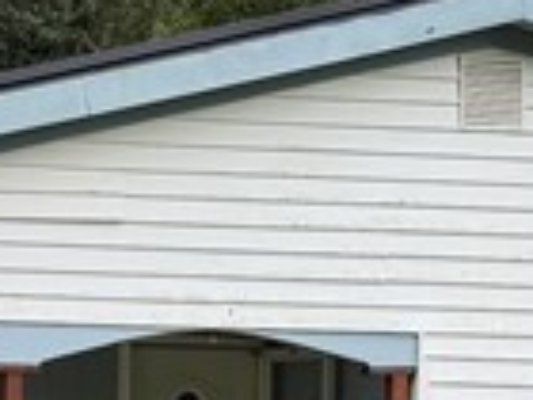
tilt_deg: -2.3
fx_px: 2695
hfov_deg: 11.0
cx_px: -148
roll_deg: +0.0
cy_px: 587
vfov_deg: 8.3
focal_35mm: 175
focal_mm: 6.76
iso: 100
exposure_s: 1/1211
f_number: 1.78
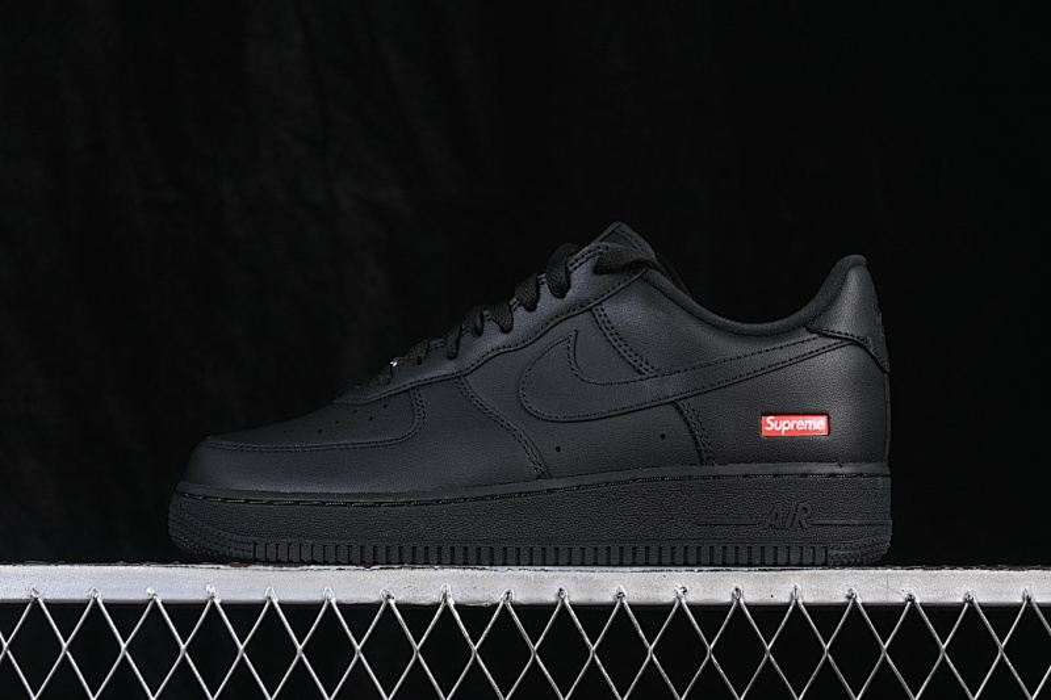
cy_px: 350
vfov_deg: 18.2
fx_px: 2189
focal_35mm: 75
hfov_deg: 27.0
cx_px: 526
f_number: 6.3
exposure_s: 1/60
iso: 160
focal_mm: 50
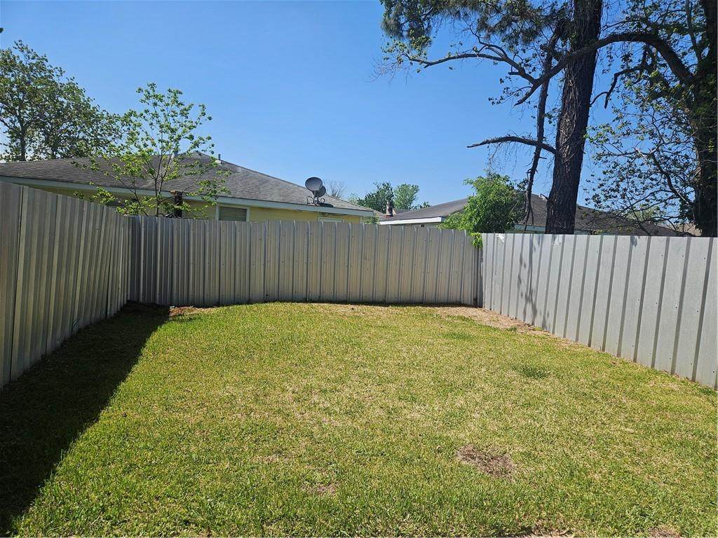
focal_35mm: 23
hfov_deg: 73.9
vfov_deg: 58.9
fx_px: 477
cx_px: 359
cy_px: 269
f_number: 1.8
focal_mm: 5.4
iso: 25
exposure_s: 1/2510
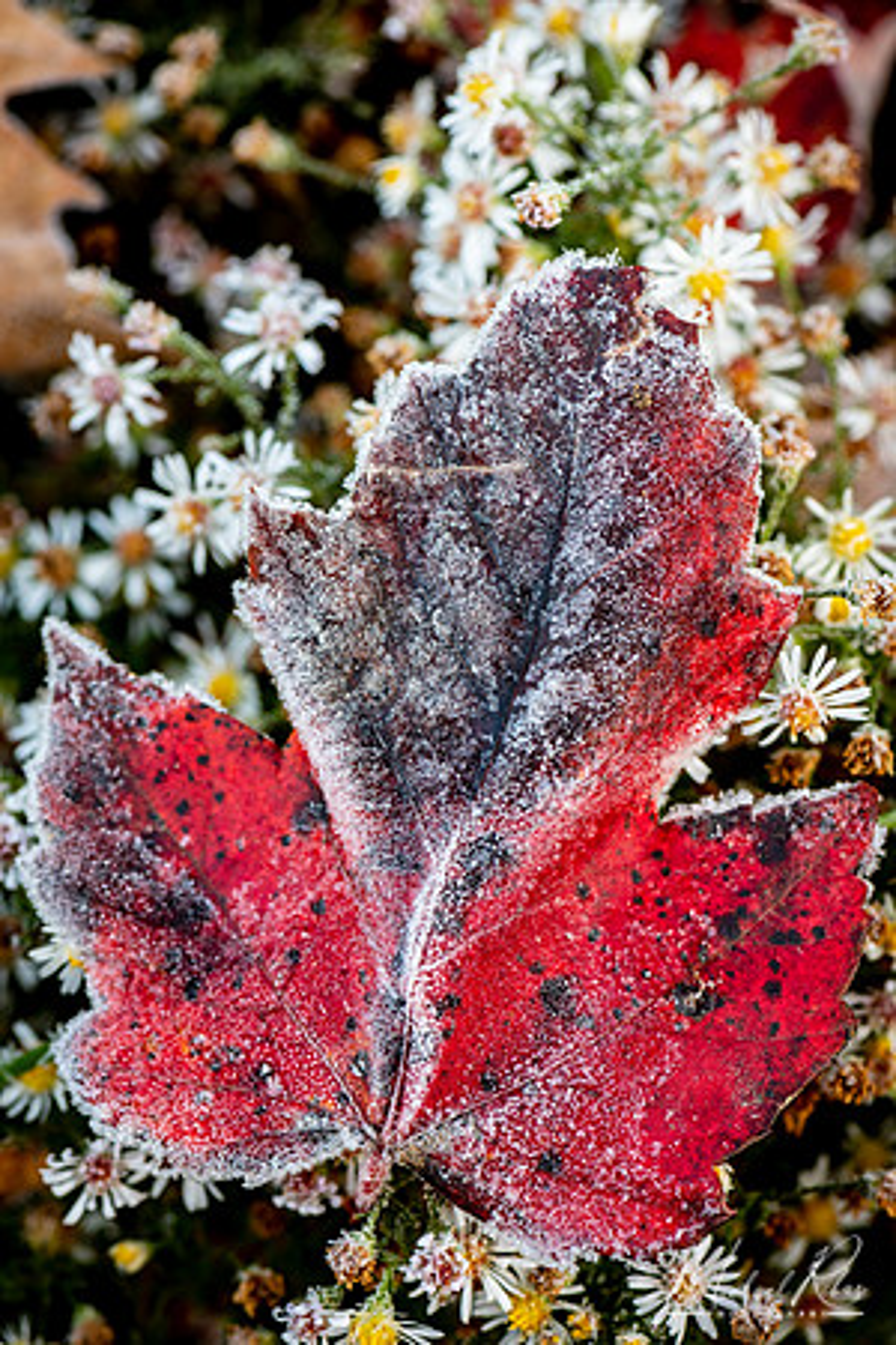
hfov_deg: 13.0
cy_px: 672
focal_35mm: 105
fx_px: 3920
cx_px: 448
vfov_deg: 19.5
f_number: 8
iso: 100
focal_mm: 105
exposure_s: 1/8
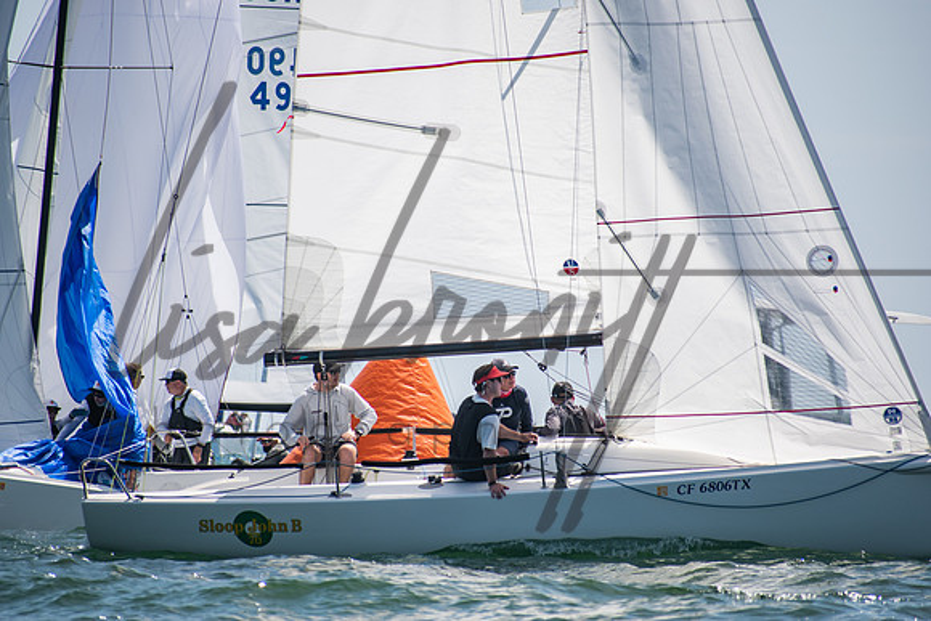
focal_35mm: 375
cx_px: 466
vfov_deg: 3.7
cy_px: 310
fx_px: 9700
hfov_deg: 5.5
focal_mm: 250
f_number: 6.3
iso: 200
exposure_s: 1/1000
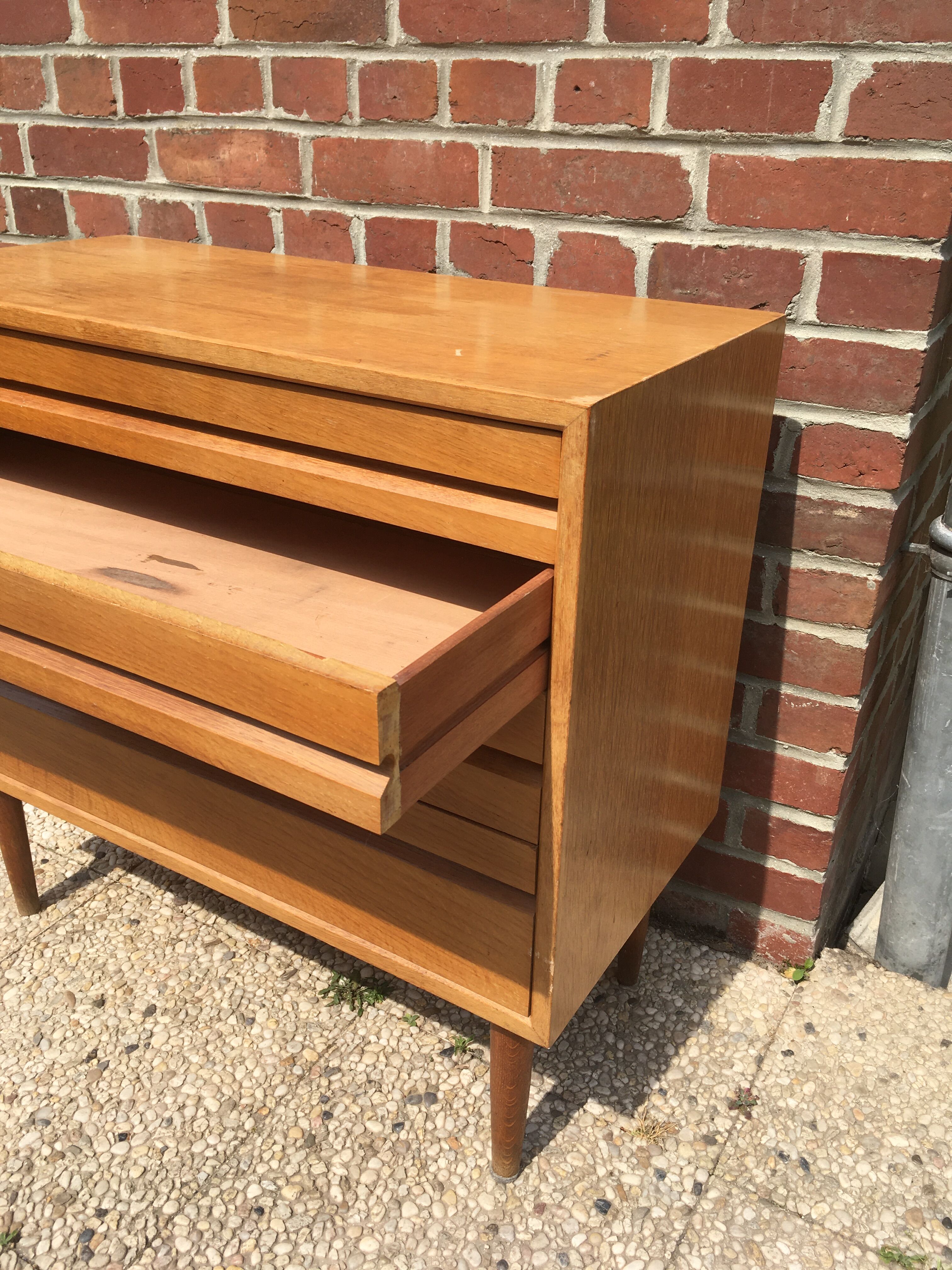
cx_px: 476
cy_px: 635
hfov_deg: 48.2
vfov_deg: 61.7
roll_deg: -2.1
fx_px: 1063
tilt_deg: -25.6
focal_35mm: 29
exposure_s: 1/1068
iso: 25
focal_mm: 4.15
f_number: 2.2
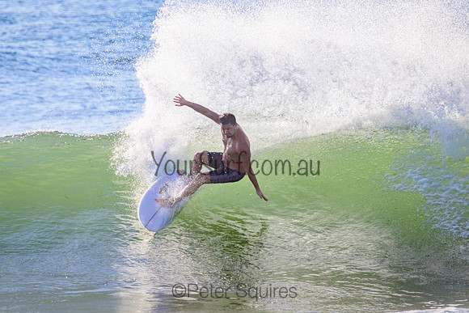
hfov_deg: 2.2
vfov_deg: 1.4
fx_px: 12423
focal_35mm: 953
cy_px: 126
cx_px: 190
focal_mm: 800
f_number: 11
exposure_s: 1/2000
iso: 720
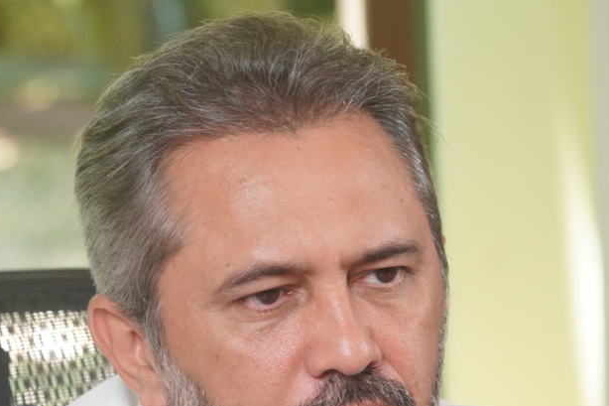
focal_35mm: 282
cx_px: 597
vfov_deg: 4.9
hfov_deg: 7.3
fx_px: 4769
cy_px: 480
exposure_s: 1/125
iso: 2500
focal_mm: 107
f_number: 5.6
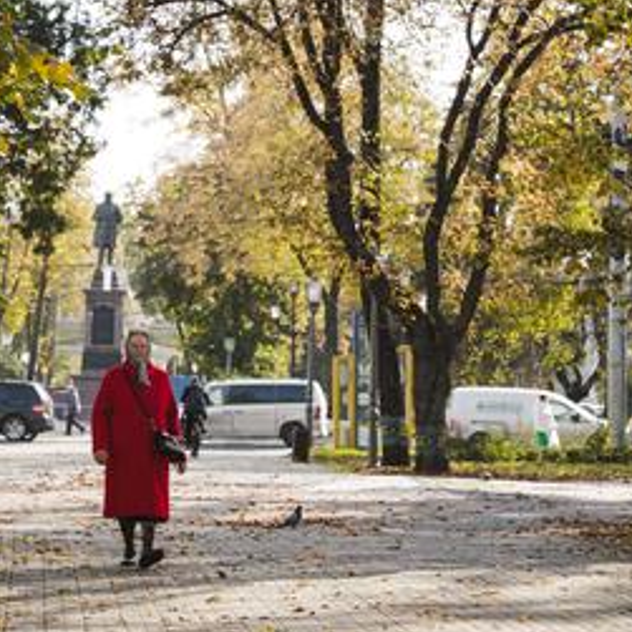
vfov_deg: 13.0
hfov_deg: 13.0
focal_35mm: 134
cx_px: 138
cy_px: 244
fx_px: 2768
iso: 50
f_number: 4.5
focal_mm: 60
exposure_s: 1/100
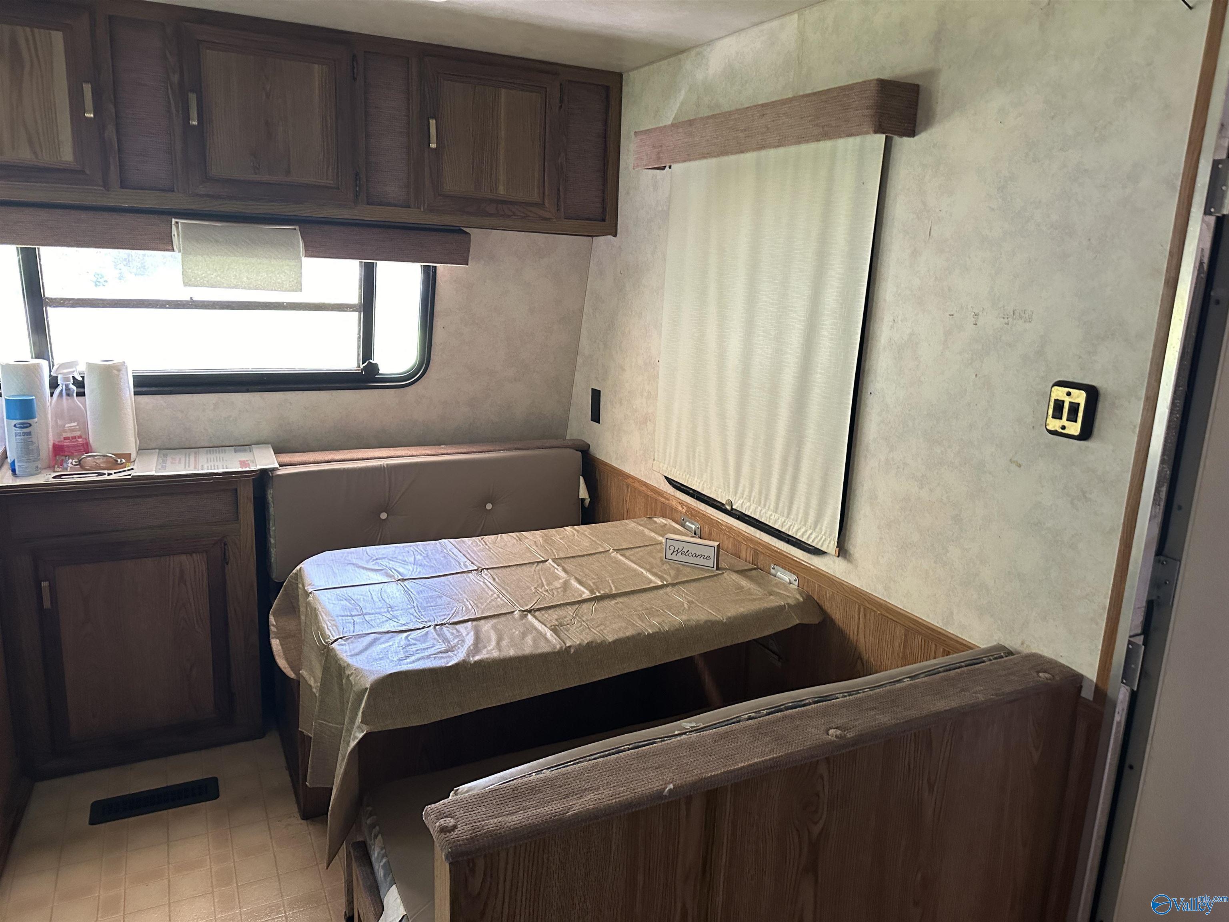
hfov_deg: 71.6
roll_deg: -3.7
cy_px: 461
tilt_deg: -10.2
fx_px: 852
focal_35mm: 24
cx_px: 614
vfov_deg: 56.8
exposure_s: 1/60
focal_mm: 6.86
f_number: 1.78
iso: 500
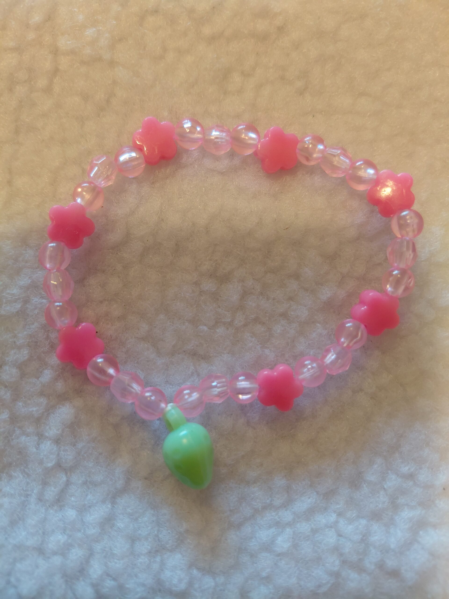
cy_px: 300
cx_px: 224
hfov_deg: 54.9
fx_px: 432
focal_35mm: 25
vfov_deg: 69.4
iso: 320
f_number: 1.8
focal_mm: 4.69
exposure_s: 1/60
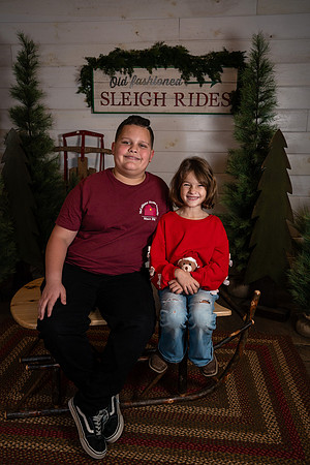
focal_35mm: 33
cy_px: 232
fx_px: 426
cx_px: 155
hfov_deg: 40.0
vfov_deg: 57.2
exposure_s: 1/250
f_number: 6.3
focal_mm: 33
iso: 400
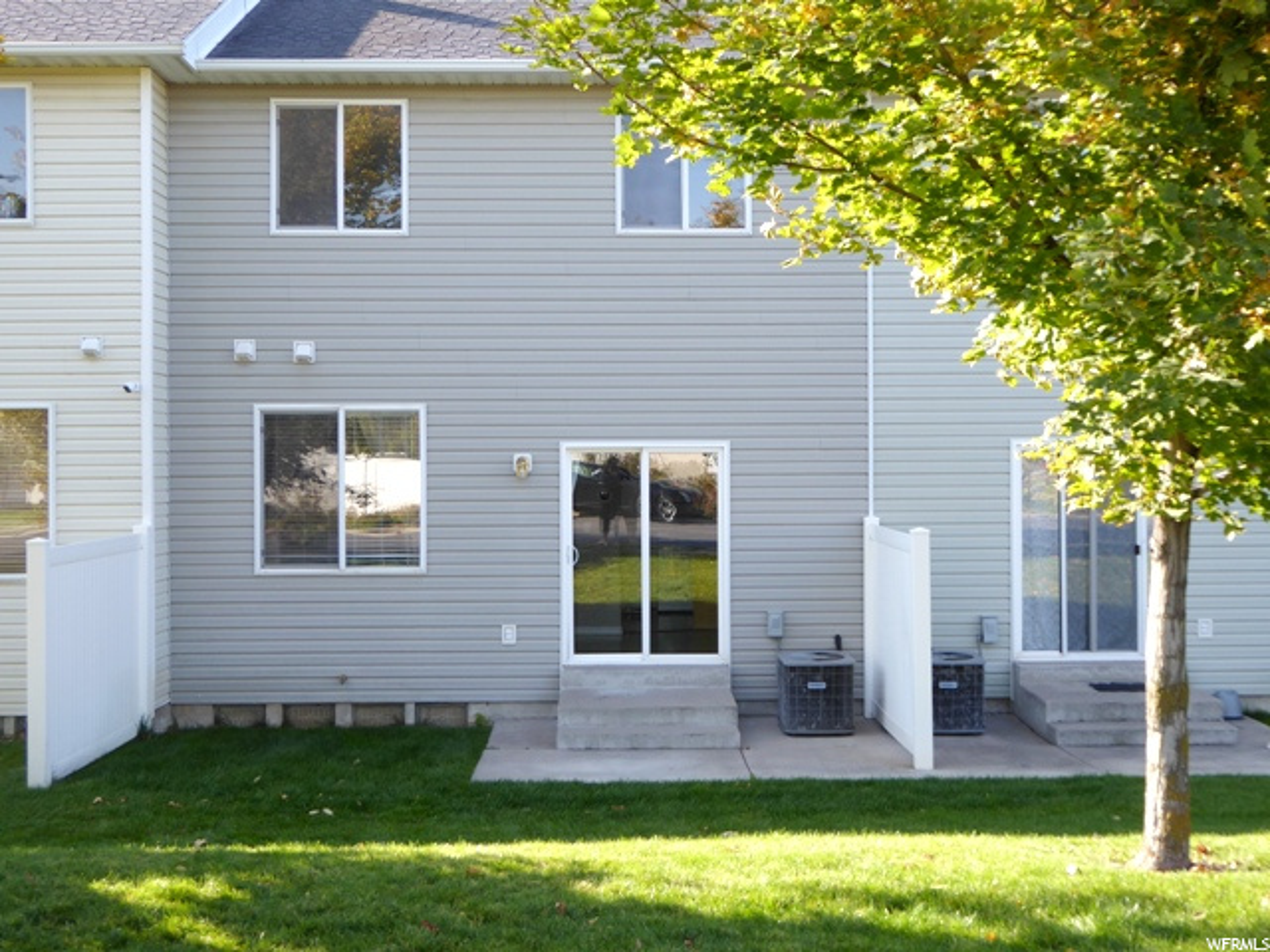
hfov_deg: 41.2
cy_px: 476
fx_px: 1688
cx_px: 635
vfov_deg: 31.5
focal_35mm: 46
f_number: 3.9
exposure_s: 1/100
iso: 80
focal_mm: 7.8
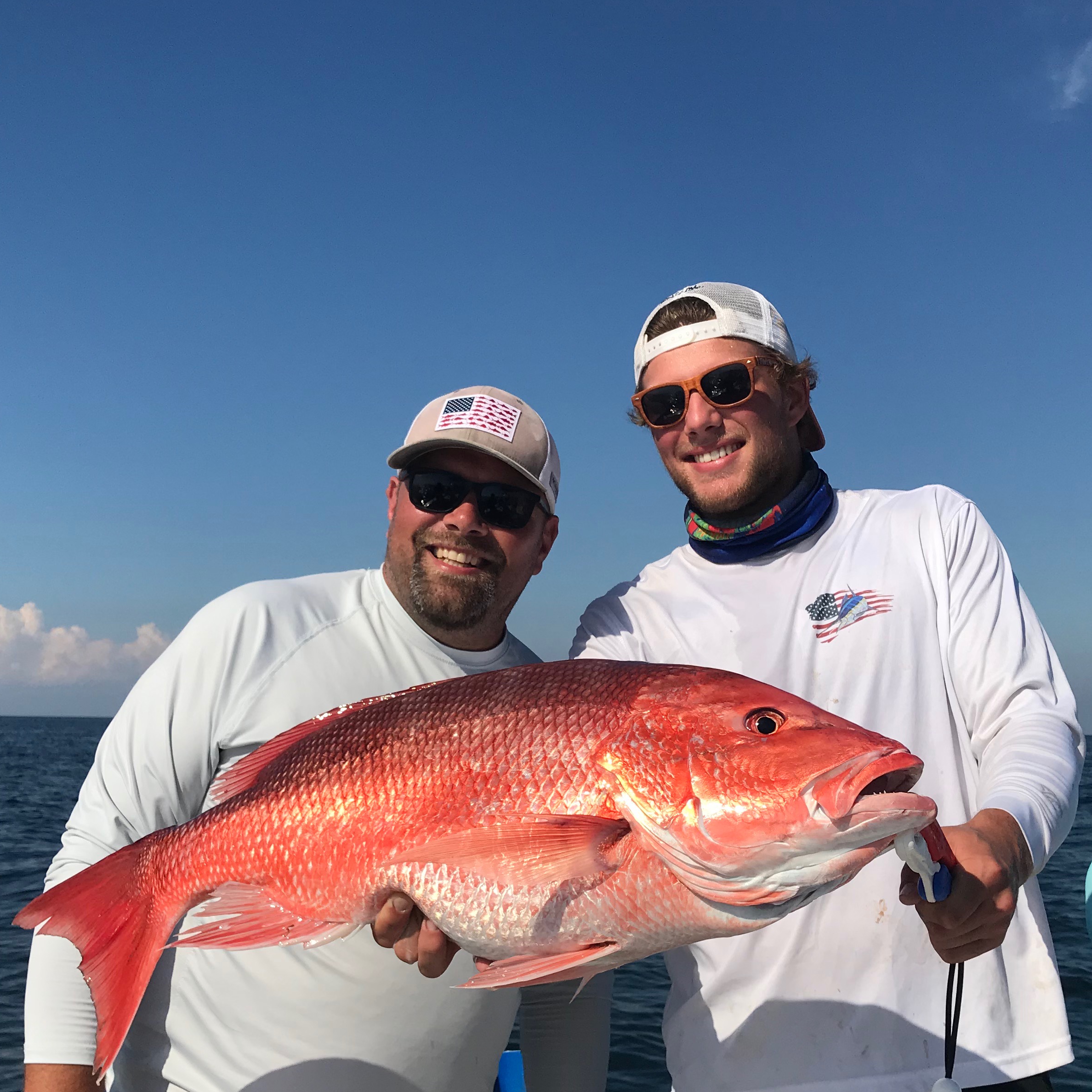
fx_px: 1499
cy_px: 627
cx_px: 546
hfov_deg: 40.0
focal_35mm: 42
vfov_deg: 39.9
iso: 20
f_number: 1.8
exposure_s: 1/5650
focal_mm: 3.99
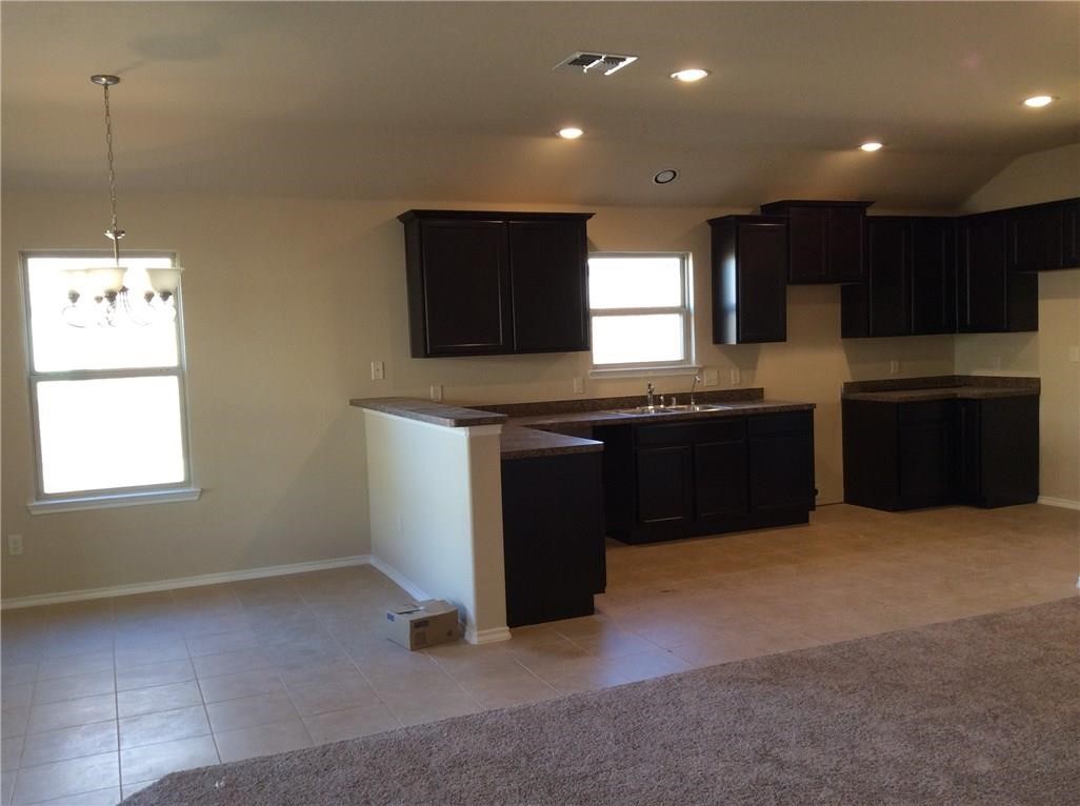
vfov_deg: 42.8
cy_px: 403
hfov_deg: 55.4
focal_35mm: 33
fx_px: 1028
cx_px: 540
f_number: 2.4
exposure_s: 1/24
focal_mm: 3.3
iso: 64
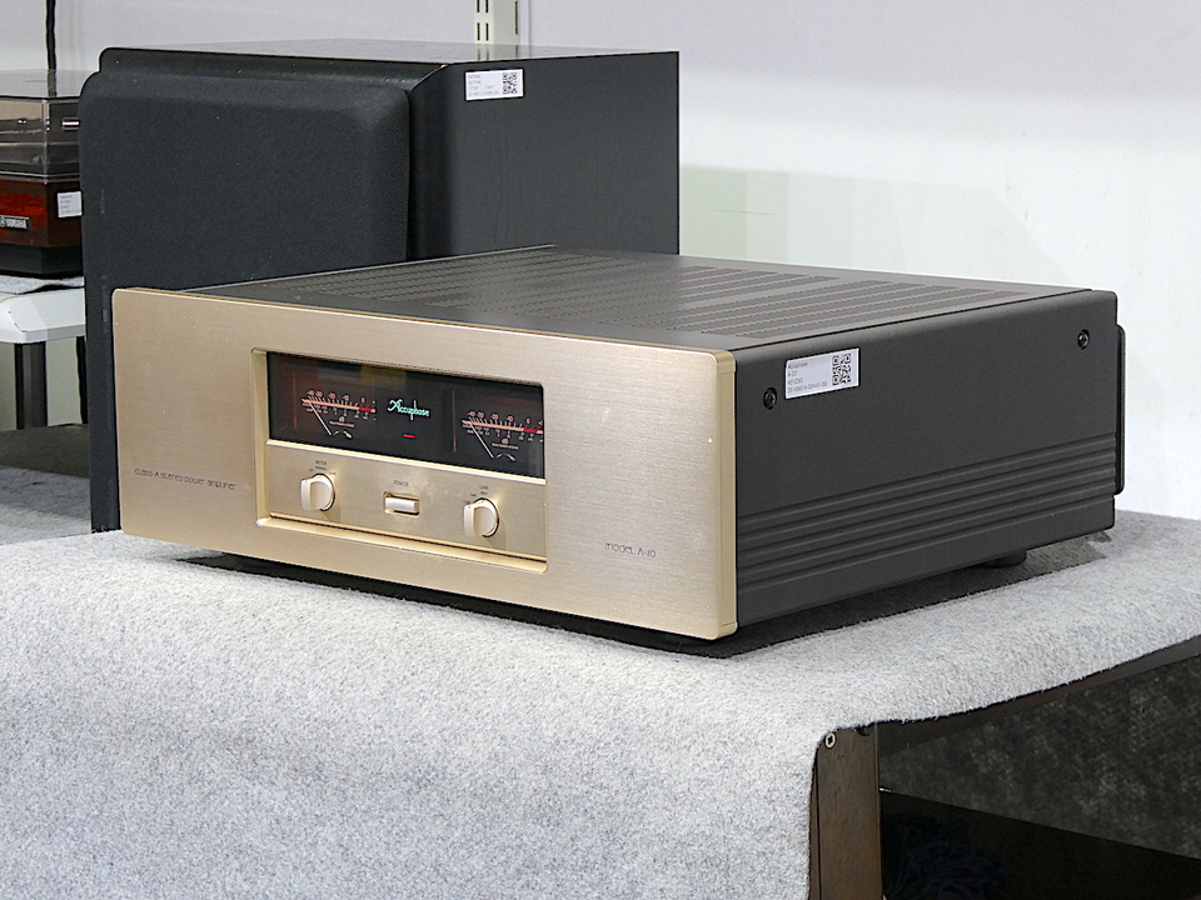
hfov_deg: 21.8
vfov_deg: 16.4
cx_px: 600
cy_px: 450
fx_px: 3123
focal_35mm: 90
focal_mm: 16.1
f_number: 4.9
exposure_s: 1/6
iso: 200
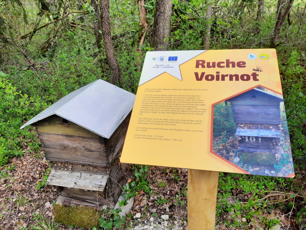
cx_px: 153
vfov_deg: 53.1
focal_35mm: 26
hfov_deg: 67.3
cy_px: 115
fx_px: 230
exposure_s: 1/356
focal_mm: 3.92
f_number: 1.7
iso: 40
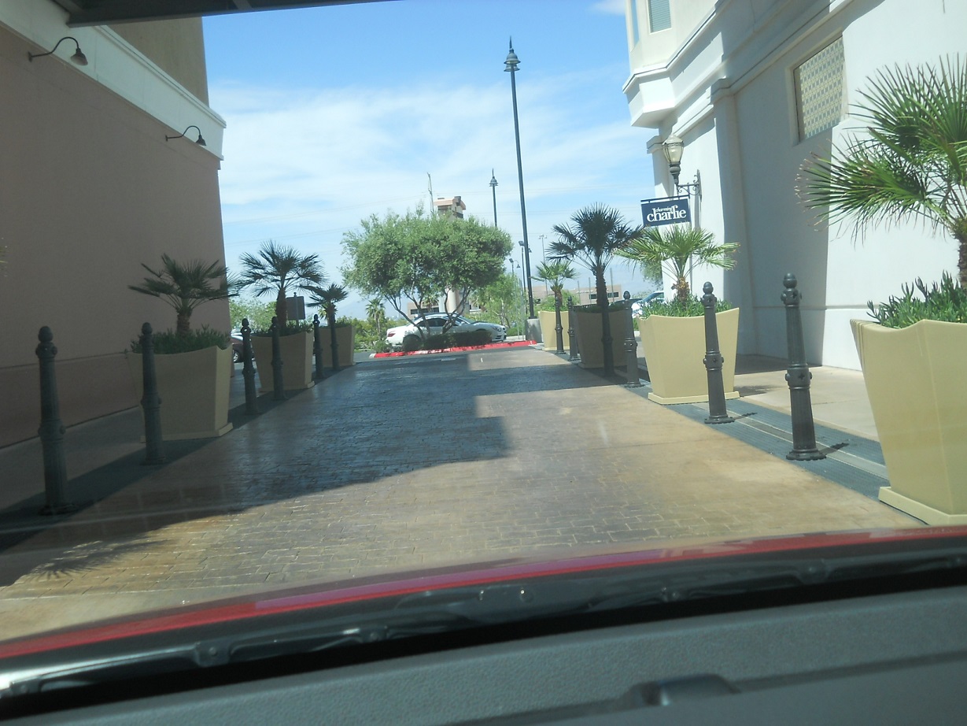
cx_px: 484
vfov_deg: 35.1
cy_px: 363
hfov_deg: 45.8
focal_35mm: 41
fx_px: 1145
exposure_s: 1/200
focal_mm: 6.72
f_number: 5.5
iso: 80
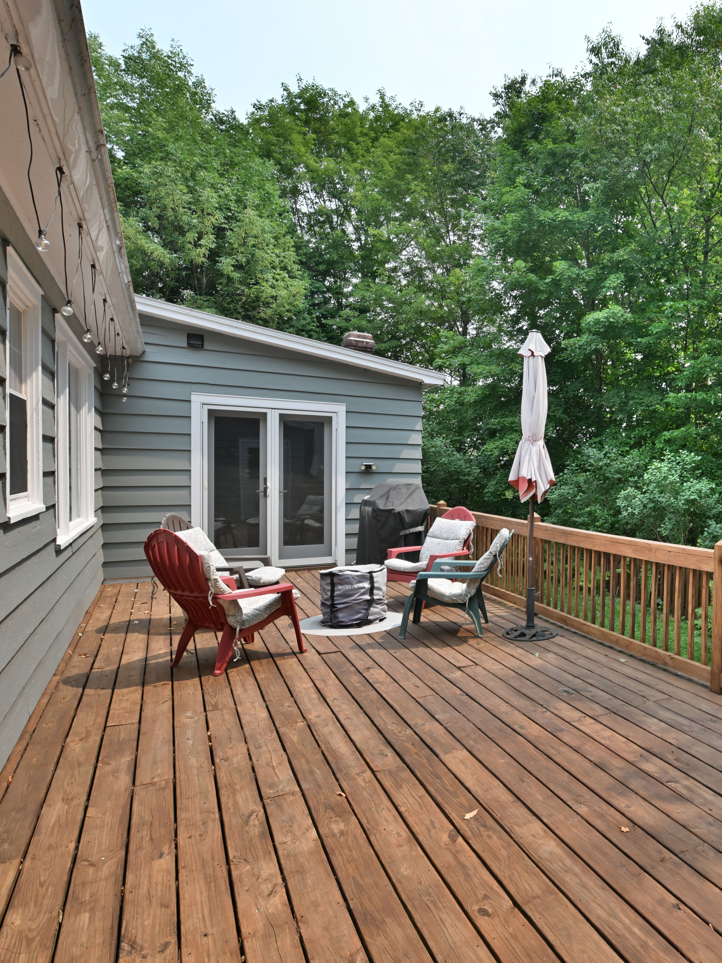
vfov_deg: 76.4
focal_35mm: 22
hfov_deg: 55.4
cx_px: 608
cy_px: 487
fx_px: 612
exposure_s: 1/1250
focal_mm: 15
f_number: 8
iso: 1600
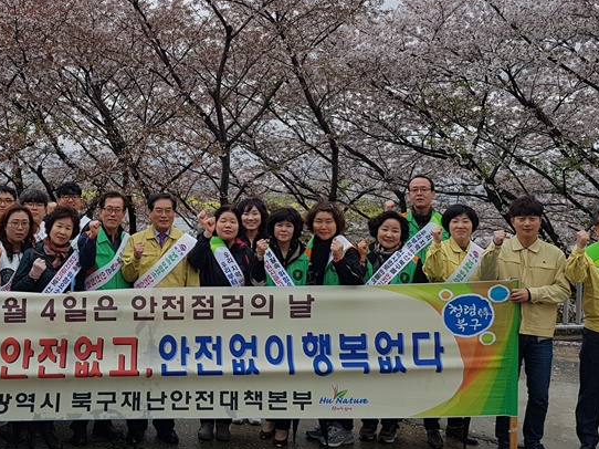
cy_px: 176
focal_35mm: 48
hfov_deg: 38.6
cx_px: 147
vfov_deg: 30.2
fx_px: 830
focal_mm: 4.2
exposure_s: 1/724
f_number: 1.7
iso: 50
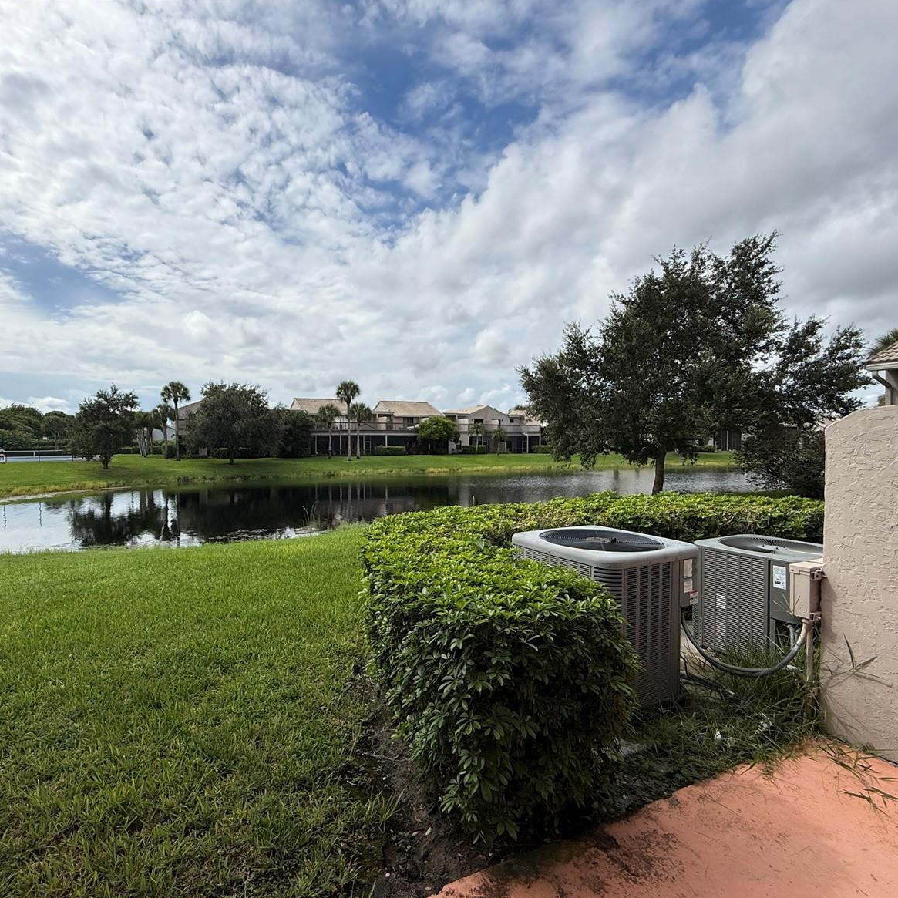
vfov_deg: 84.0
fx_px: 499
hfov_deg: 83.4
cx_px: 383
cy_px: 458
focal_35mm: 17
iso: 50
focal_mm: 2.22
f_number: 2.2
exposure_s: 1/3663
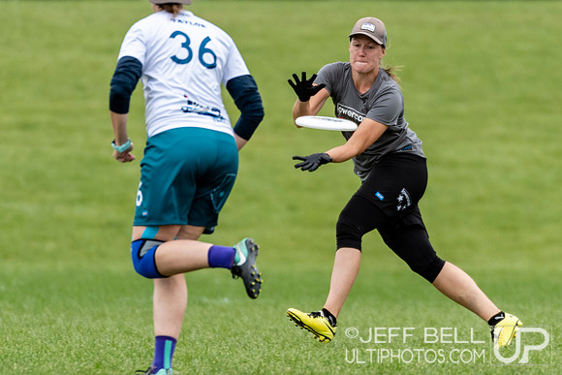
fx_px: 16213
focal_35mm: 1038
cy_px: 203
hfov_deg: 2.0
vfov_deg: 1.3
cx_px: 337
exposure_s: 1/1000
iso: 640
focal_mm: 400
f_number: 4
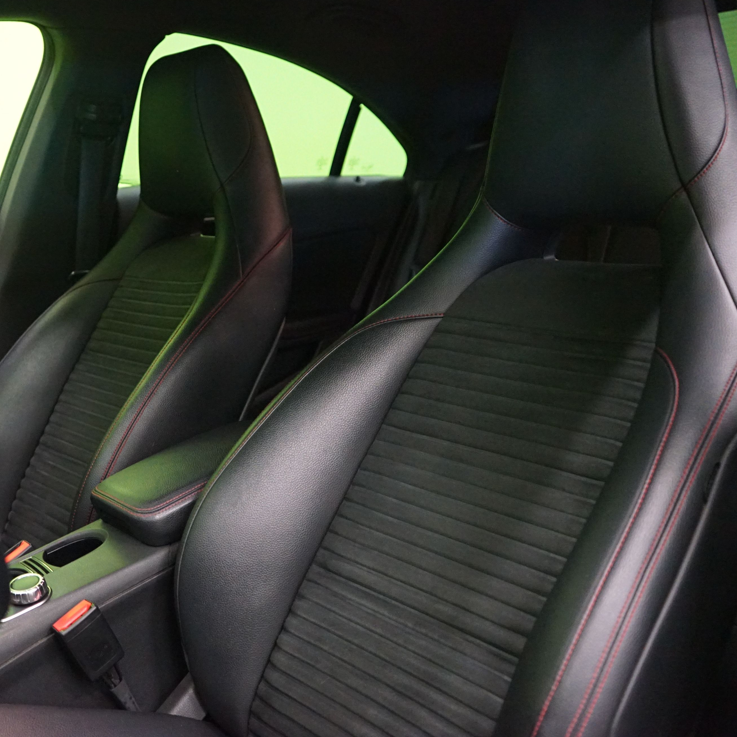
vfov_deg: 40.9
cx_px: 216
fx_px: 988
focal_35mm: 41
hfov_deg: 40.2
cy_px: 367
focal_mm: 32
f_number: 4
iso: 6400
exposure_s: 1/25
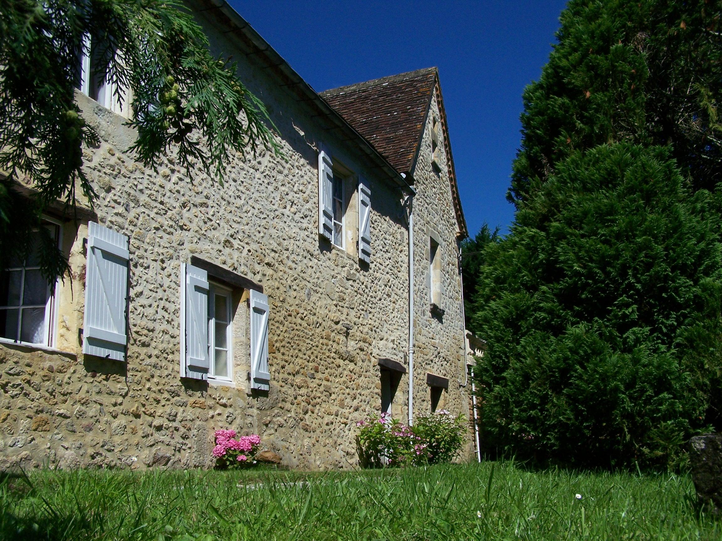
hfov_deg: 49.0
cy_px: 270
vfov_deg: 37.7
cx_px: 361
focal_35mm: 38
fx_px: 793
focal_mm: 6.3
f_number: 5.6
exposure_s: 1/800
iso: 80
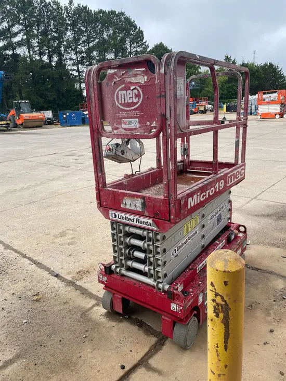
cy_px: 190
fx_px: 286
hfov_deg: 53.1
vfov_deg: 67.3
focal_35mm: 26
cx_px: 143
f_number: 1.6
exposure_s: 1/818
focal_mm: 4.2
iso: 32
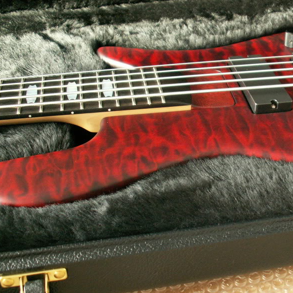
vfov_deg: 31.6
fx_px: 517
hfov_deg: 30.9
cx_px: 234
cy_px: 135
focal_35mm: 54
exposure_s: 1/15
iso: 160
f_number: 2.8
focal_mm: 5.9
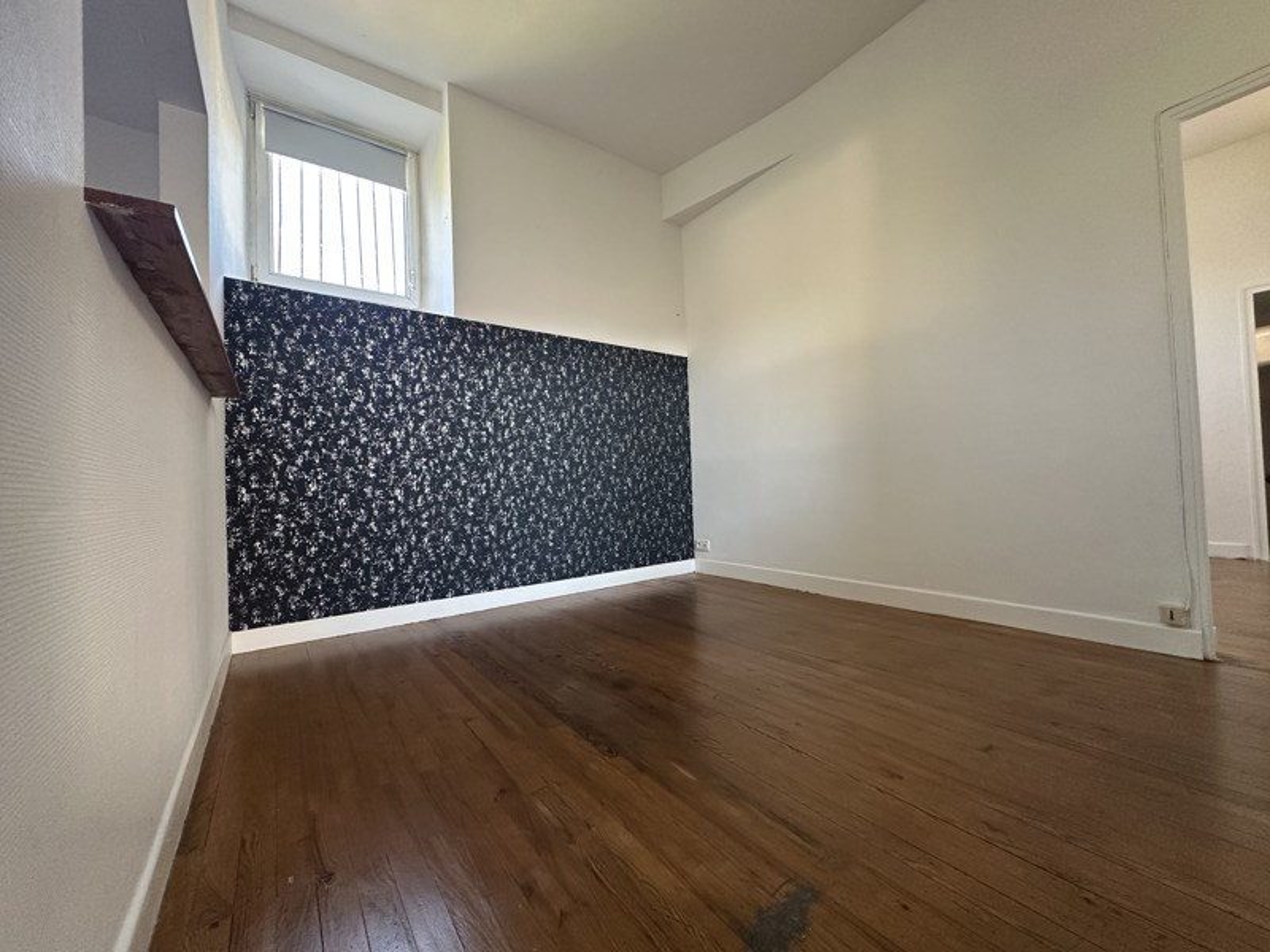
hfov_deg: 102.1
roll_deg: +2.1
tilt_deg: +1.2
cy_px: 476
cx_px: 635
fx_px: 514
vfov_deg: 85.7
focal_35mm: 14
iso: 320
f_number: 2.2
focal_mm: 2.22
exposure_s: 1/75
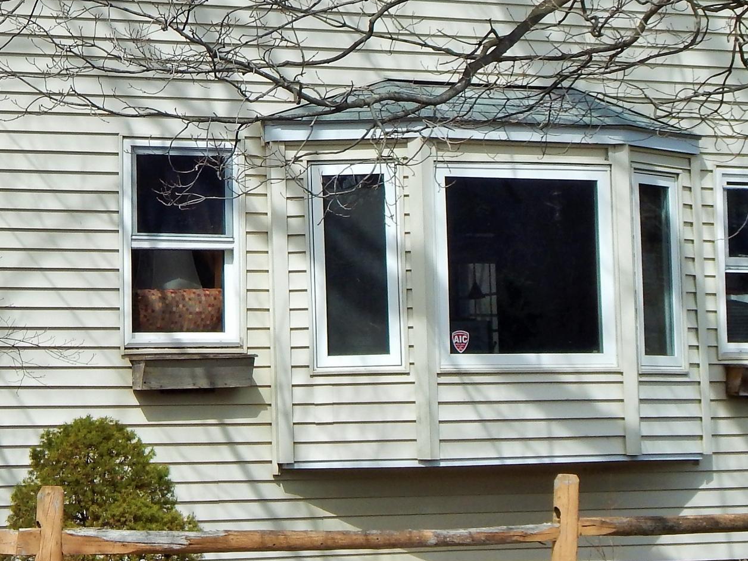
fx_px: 2787
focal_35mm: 129
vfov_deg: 11.4
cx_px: 245
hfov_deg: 15.3
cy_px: 89
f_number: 3.8
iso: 125
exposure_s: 1/1500
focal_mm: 9.7
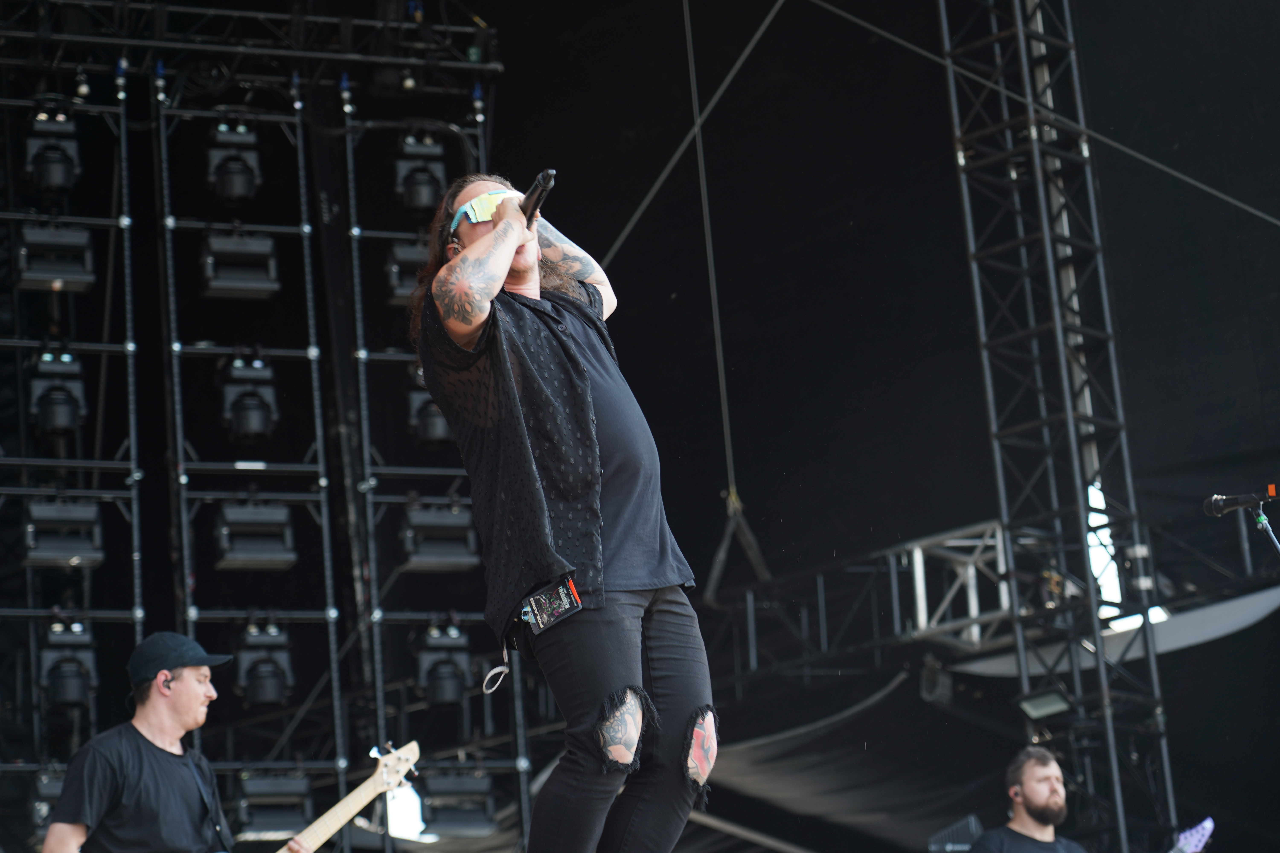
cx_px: 640
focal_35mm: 105
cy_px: 426
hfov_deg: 19.5
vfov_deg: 13.0
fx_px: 3733
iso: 100
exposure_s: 1/160
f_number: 4.5
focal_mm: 105
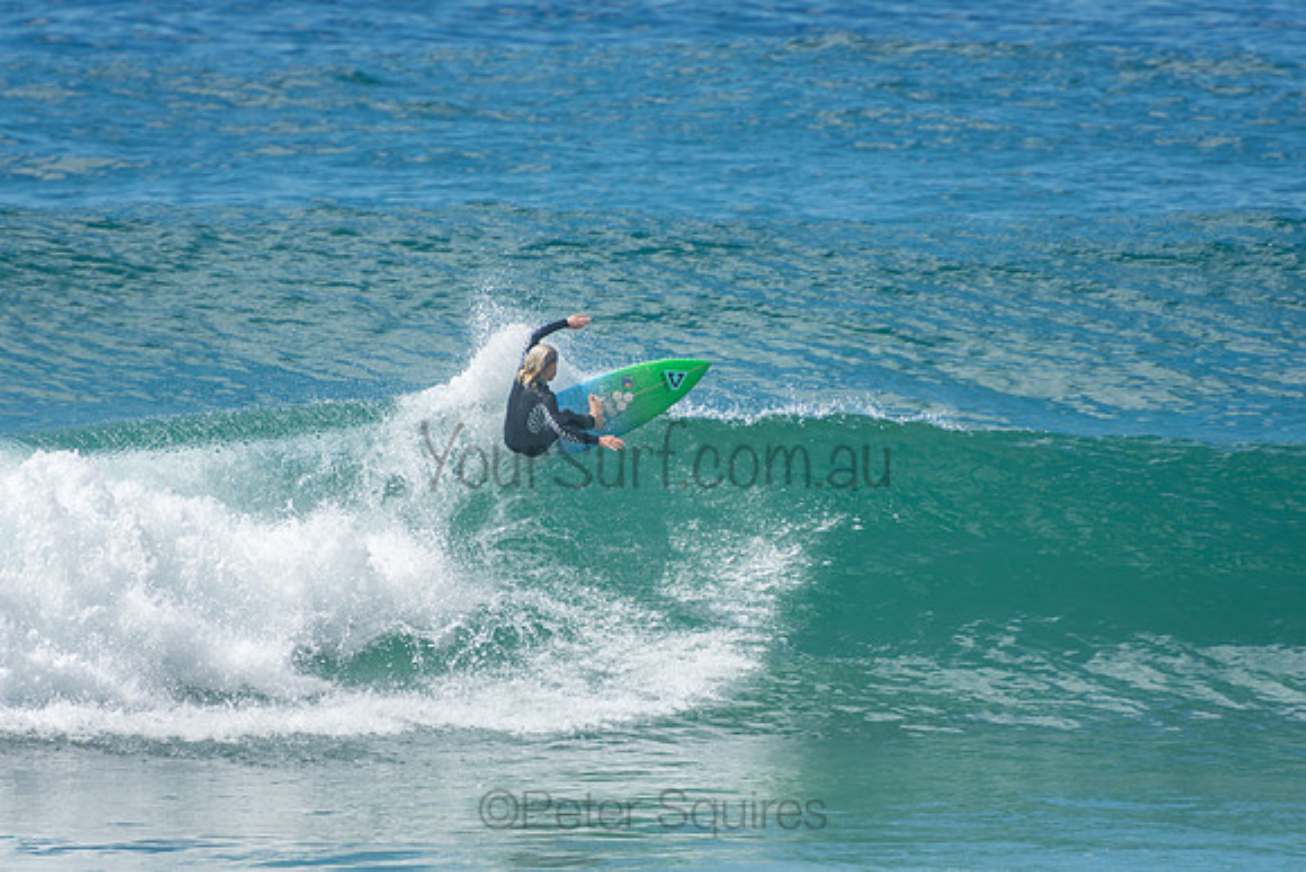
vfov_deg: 2.3
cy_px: 436
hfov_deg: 3.4
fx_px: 21771
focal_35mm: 600
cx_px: 653
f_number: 5.6
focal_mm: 400
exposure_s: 1/1250
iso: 200
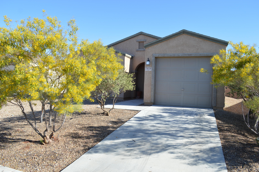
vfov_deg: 47.8
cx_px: 130
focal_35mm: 27
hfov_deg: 67.4
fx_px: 194
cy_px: 86
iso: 100
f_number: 7.1
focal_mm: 18
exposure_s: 1/200
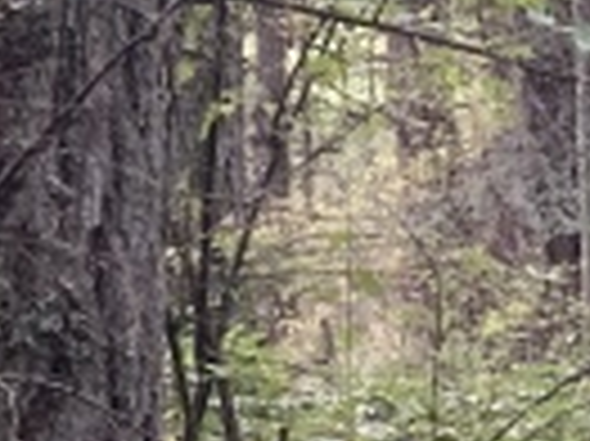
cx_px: 1707
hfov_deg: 5.8
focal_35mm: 318
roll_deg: +0.4
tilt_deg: -4.1
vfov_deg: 4.7
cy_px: 418
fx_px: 5415
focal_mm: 6
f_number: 2.4
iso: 200
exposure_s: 1/60
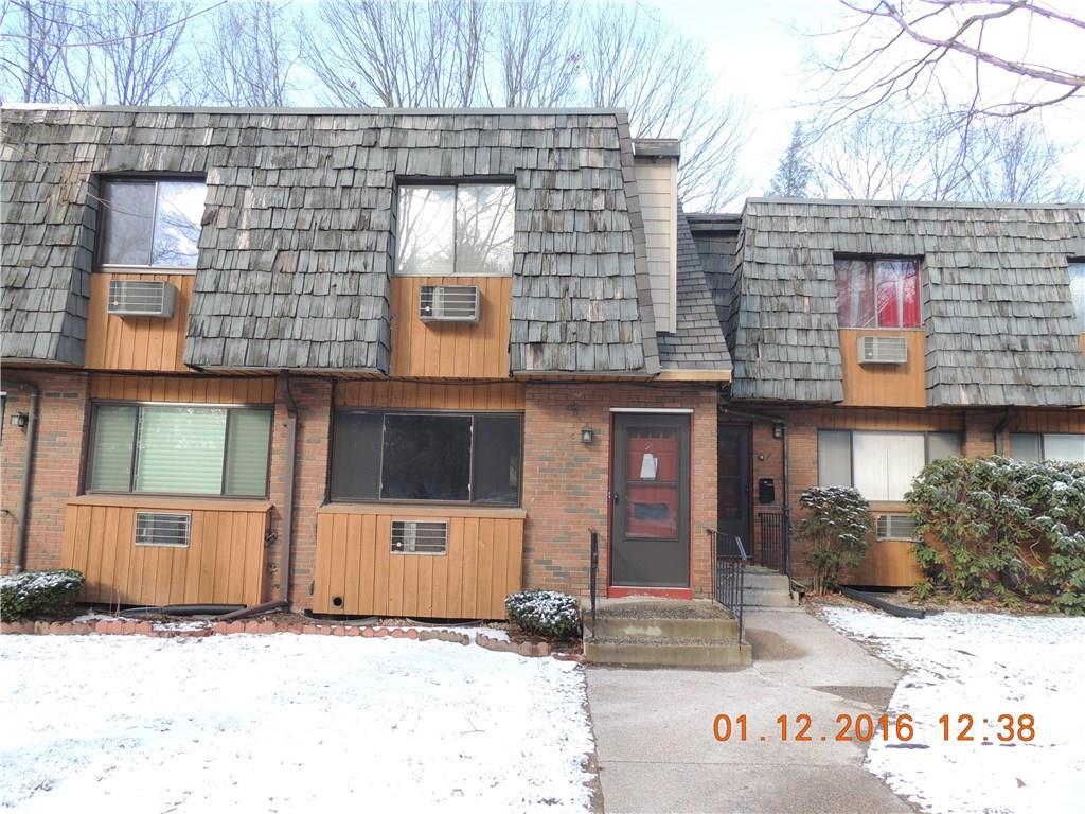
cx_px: 542
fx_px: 752
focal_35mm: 24
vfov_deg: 56.8
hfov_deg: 71.6
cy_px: 407
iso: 100
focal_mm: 4.3
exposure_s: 1/160
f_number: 3
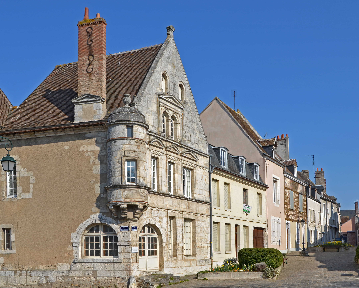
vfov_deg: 36.8
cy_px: 147
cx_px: 196
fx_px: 432
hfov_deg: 45.1
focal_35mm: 41
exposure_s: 1/400
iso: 100
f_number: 9
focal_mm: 21
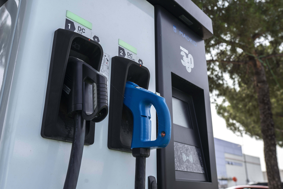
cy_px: 94
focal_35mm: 35
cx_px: 142
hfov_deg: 54.4
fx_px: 275
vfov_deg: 37.9
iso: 100
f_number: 5.6
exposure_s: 1/250
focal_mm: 35
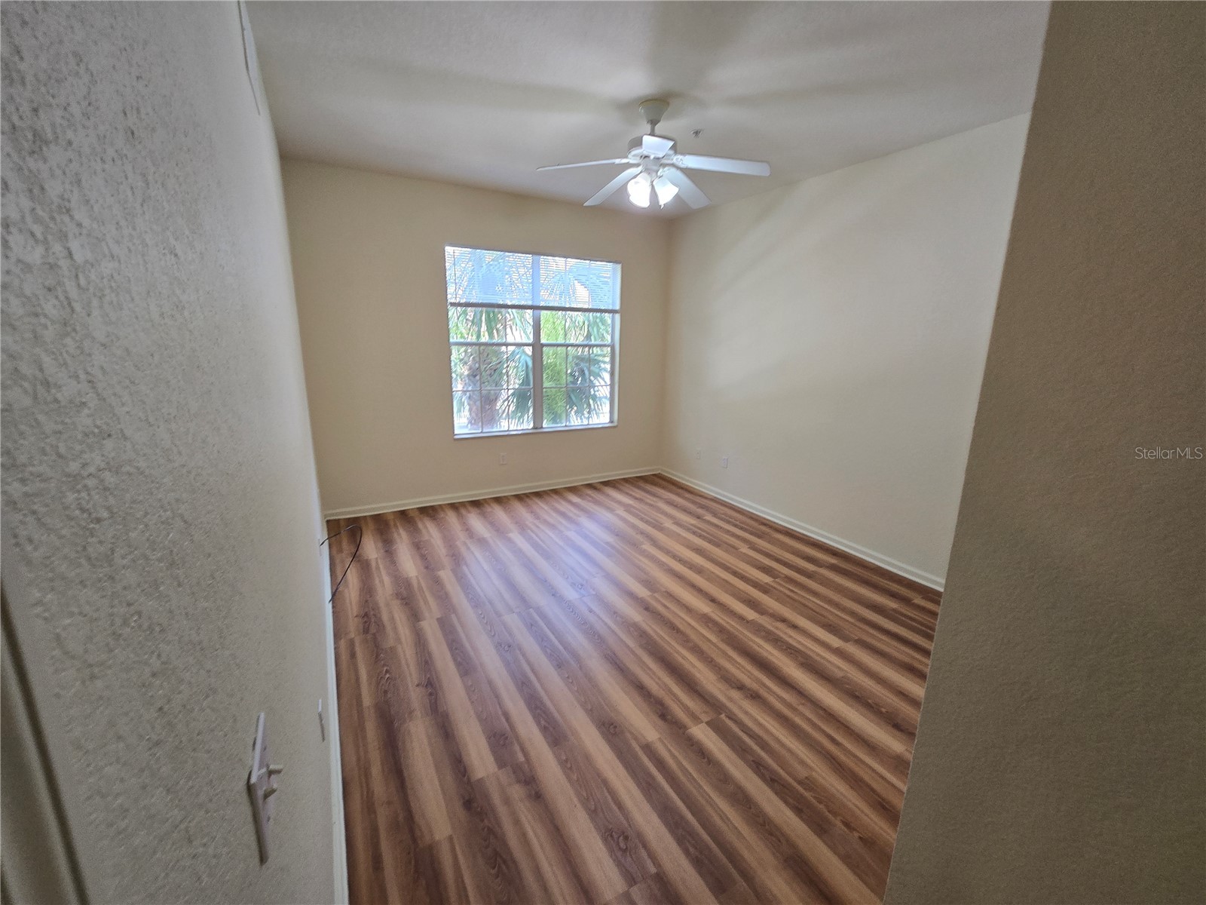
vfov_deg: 89.9
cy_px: 452
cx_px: 603
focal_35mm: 13
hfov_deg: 106.2
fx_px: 453
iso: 125
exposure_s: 1/60
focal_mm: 2.2
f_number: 2.2
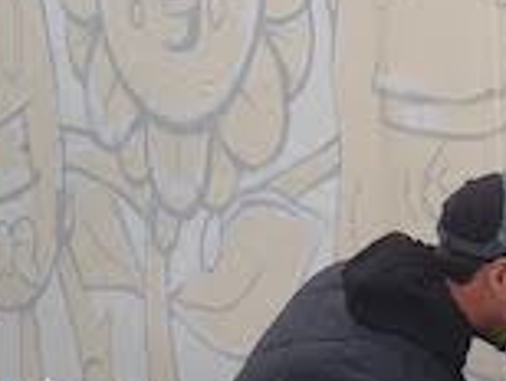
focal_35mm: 101
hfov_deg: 18.9
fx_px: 1479
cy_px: 118
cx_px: 516
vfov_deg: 14.7
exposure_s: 1/476
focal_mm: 4.3
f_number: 2.4
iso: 50
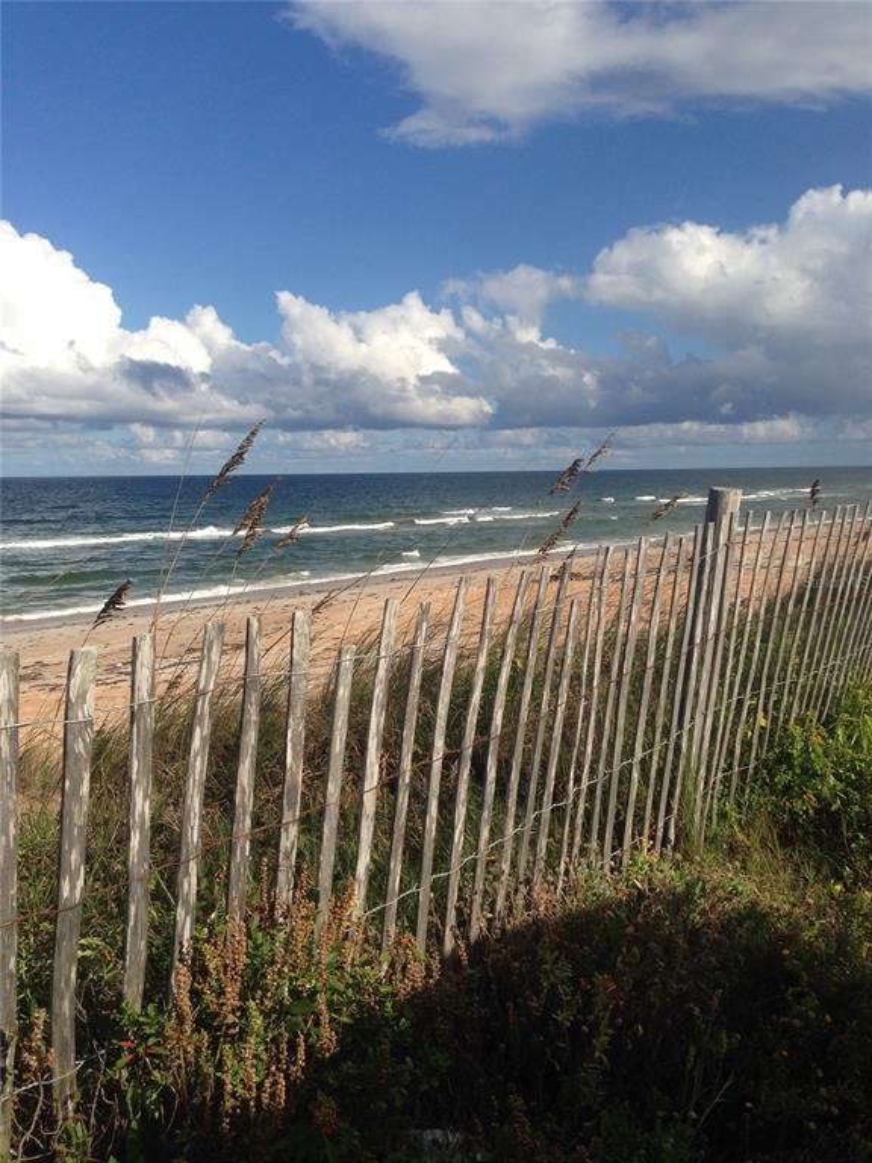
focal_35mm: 33
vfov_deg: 55.4
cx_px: 436
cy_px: 582
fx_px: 1108
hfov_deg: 42.9
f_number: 2.4
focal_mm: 4.12
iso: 50
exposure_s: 1/1938
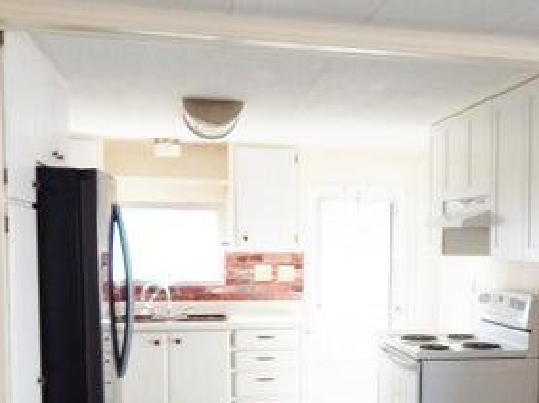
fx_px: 778
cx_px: 401
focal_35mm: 50
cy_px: 319
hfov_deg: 37.3
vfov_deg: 28.5
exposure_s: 1/50
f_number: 3
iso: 125
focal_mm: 4
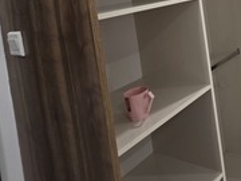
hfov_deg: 42.8
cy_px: -19
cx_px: 267
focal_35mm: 33
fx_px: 230
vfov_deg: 36.2
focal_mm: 2.2
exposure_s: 1/100
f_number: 1.9
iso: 200
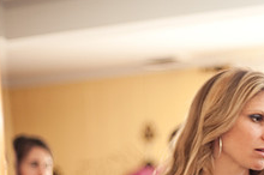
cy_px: 200
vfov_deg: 10.2
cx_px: 216
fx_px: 967
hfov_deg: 15.4
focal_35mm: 132
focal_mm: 50
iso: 200
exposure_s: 1/100
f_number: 1.4
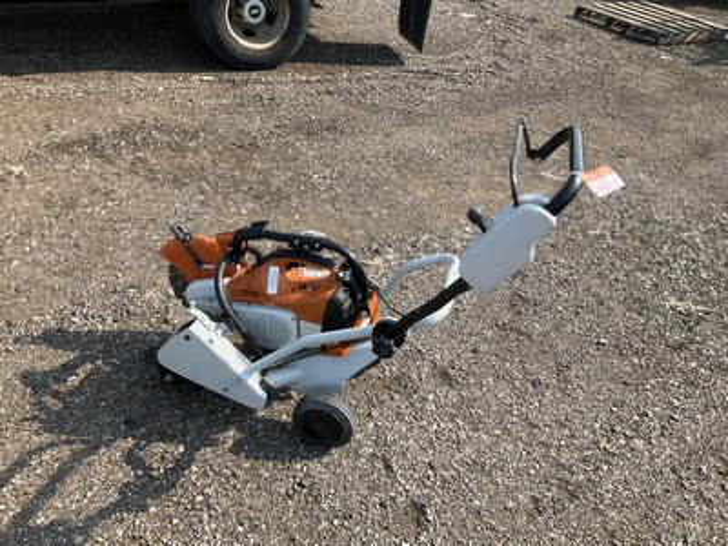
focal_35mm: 29
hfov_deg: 61.7
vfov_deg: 48.2
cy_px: 273
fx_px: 610
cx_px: 364
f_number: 1.8
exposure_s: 1/855
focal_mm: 3
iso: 25
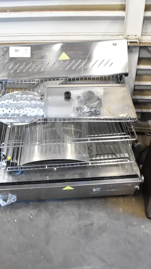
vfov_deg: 56.6
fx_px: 249
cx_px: 62
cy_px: 133
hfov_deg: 33.6
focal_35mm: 35
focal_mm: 22
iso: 6400
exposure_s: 1/80
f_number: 4.5
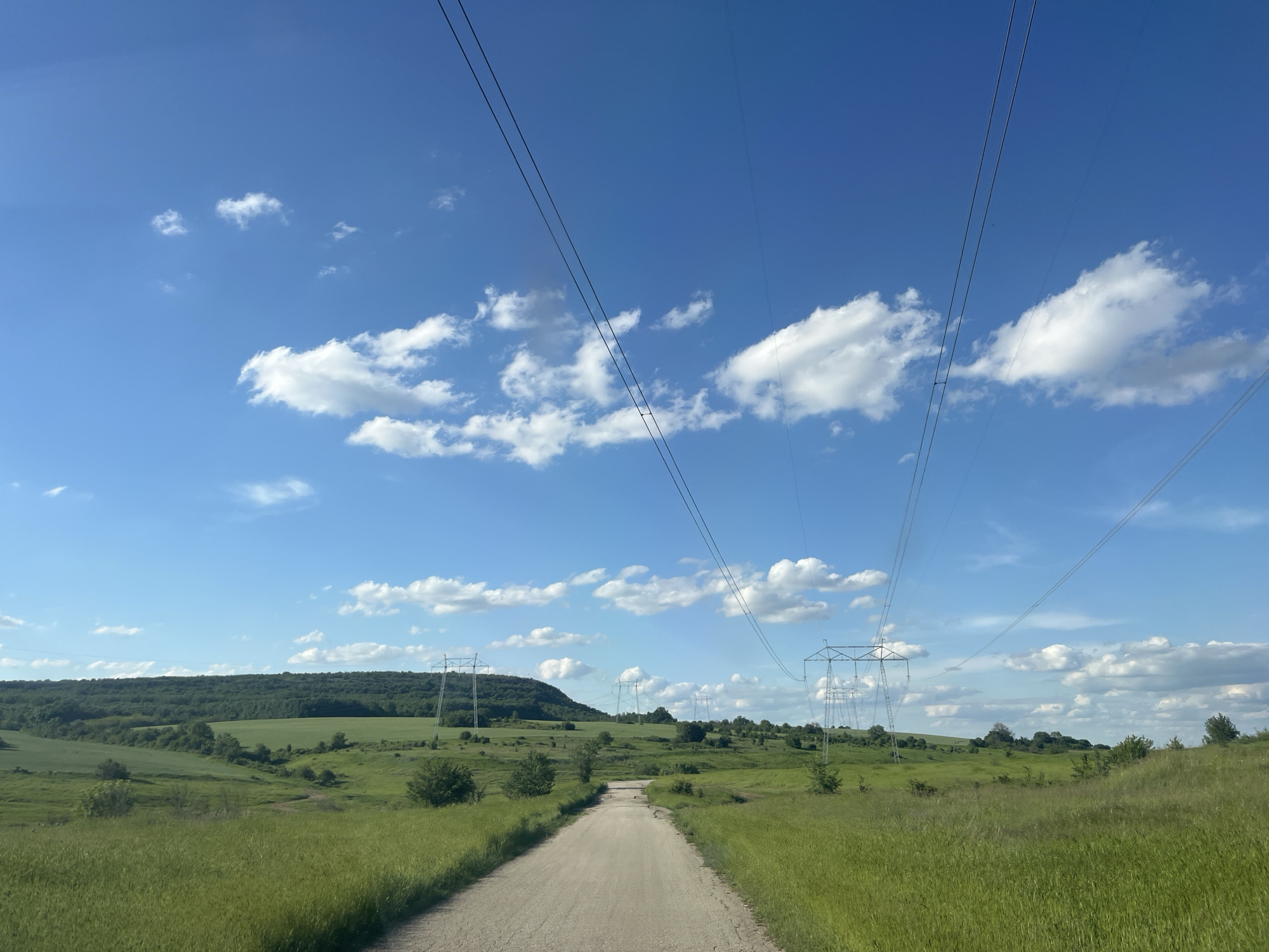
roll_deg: +0.4
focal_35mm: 26
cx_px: 634
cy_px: 476
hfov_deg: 67.3
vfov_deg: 53.1
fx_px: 953
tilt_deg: +15.0
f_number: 1.6
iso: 50
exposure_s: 1/3049
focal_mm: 5.1
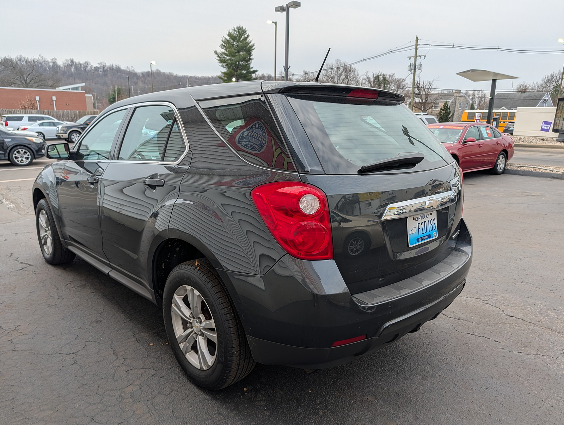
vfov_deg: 56.9
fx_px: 392
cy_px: 212
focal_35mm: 24
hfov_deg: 71.5
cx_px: 282
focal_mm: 6.9
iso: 21
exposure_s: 1/282
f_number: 1.68
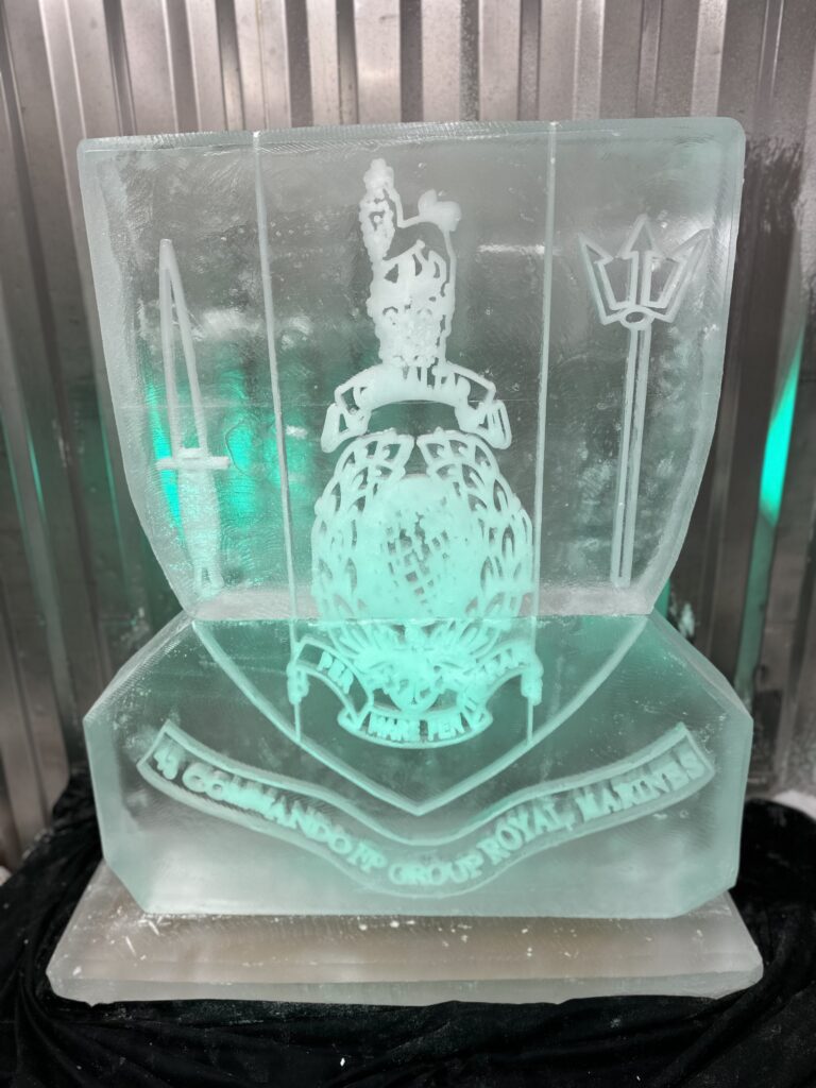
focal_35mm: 24
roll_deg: +1.2
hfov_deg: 56.8
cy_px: 544
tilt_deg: -18.8
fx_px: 754
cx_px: 408
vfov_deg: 71.6
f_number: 1.78
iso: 64
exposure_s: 1/100
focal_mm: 6.86
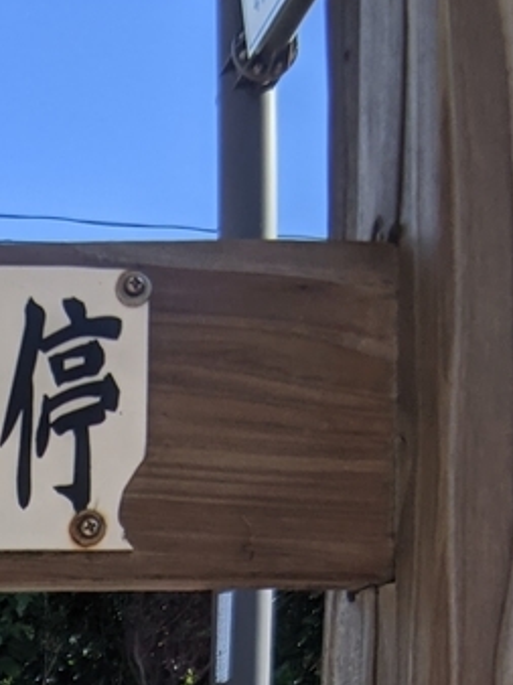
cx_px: -312
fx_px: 1899
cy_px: 936
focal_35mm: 96
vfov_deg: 18.7
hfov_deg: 14.1
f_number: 1.8
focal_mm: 4.44
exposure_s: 1/1675
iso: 53
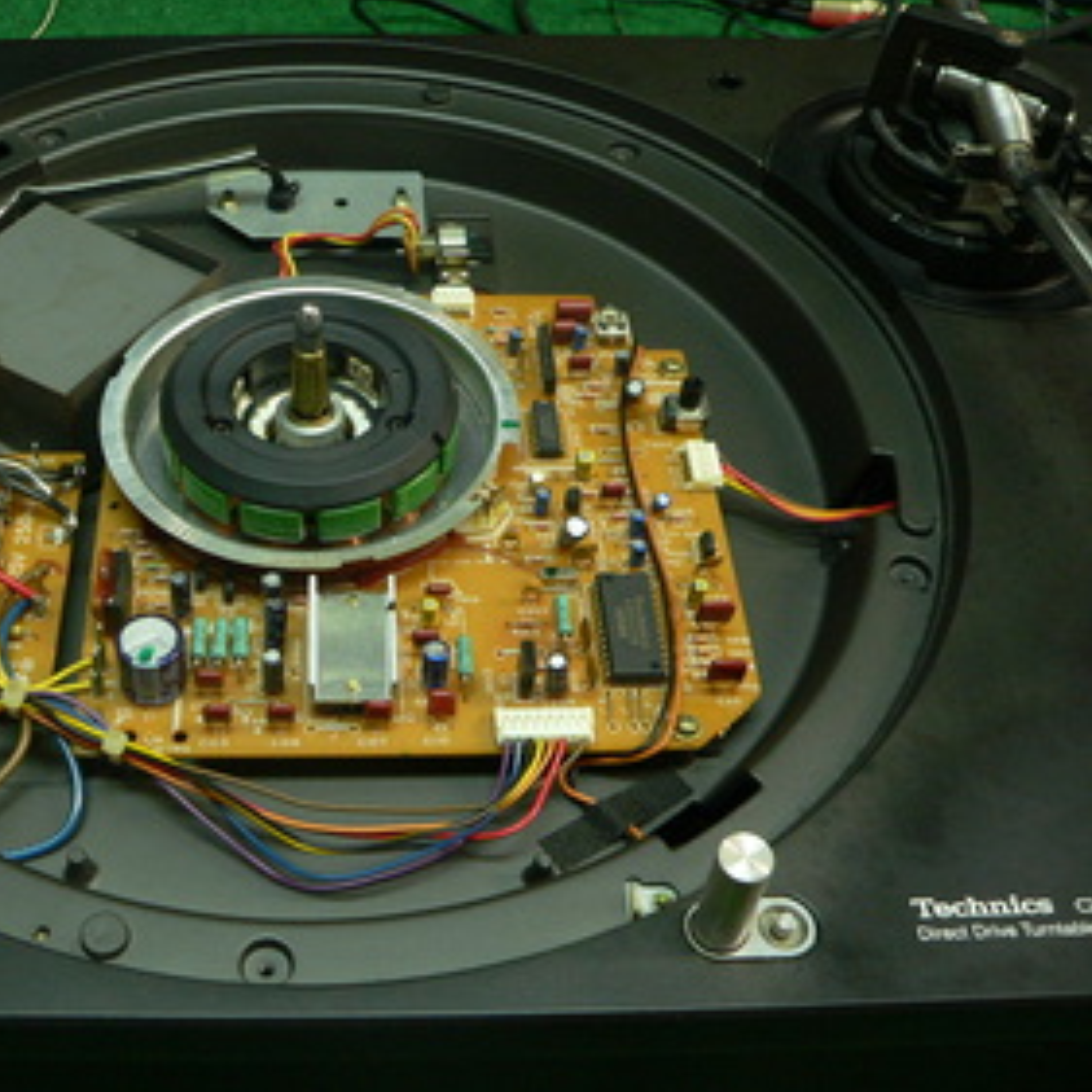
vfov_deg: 39.2
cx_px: 358
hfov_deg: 38.7
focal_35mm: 43
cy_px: 542
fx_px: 1535
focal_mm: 6
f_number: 2.8
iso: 200
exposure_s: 1/15
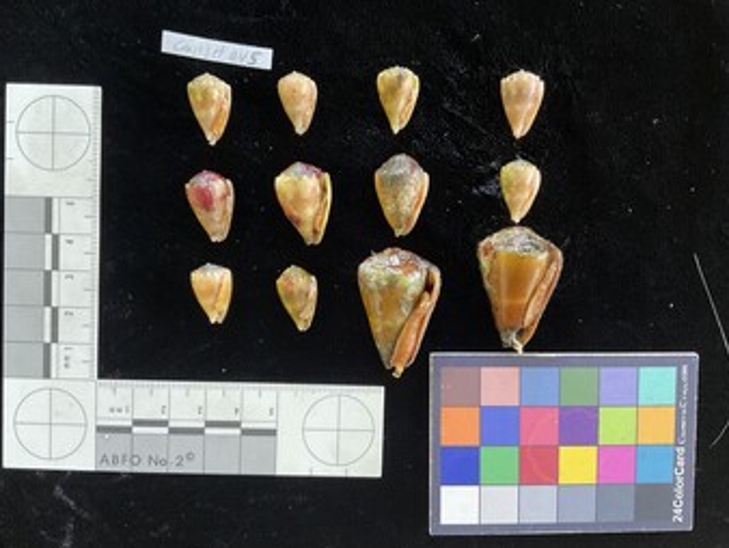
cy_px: 275
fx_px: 632
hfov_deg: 59.9
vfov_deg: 46.8
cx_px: 358
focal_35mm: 30
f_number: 1.8
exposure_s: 1/50
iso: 160
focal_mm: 3
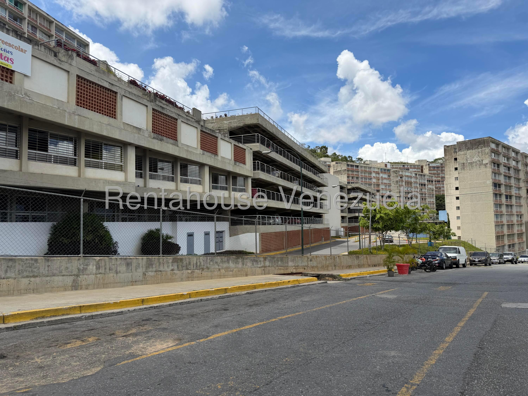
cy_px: 198
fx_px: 366
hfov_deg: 71.6
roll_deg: +2.1
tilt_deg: +2.9
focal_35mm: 24
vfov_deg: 56.8
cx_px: 264
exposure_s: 1/4975
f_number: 1.78
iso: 80
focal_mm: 6.76
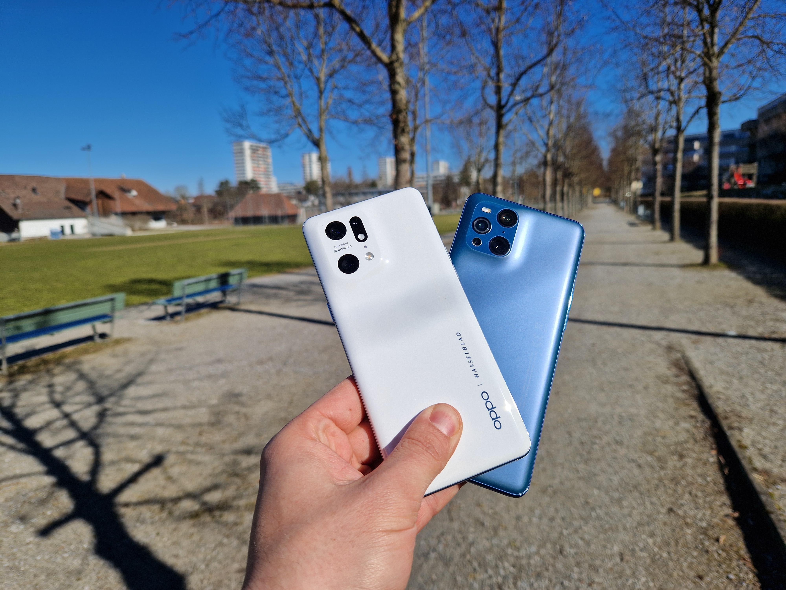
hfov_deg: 73.9
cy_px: 295
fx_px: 522
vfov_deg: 58.9
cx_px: 393
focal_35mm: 23
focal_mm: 5.4
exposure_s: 1/3624
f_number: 1.8
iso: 50
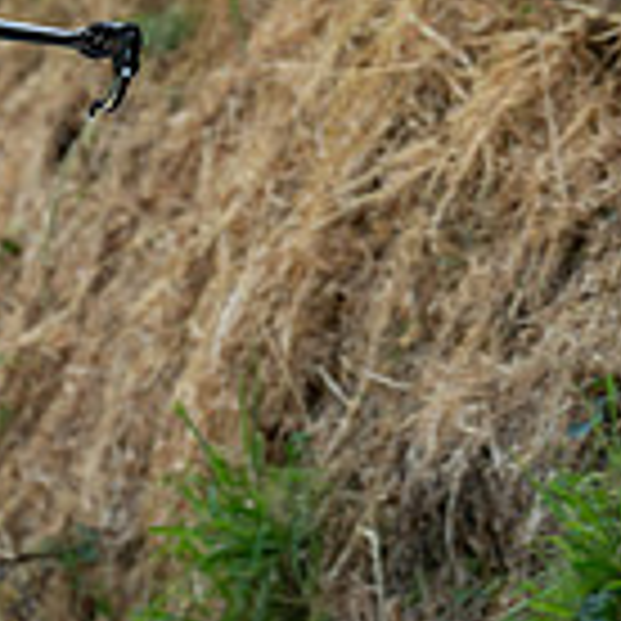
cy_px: 296
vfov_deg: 1.8
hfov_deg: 1.8
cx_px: -142
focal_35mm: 1001
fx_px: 20317
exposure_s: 1/1000
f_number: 4
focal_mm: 200
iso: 500
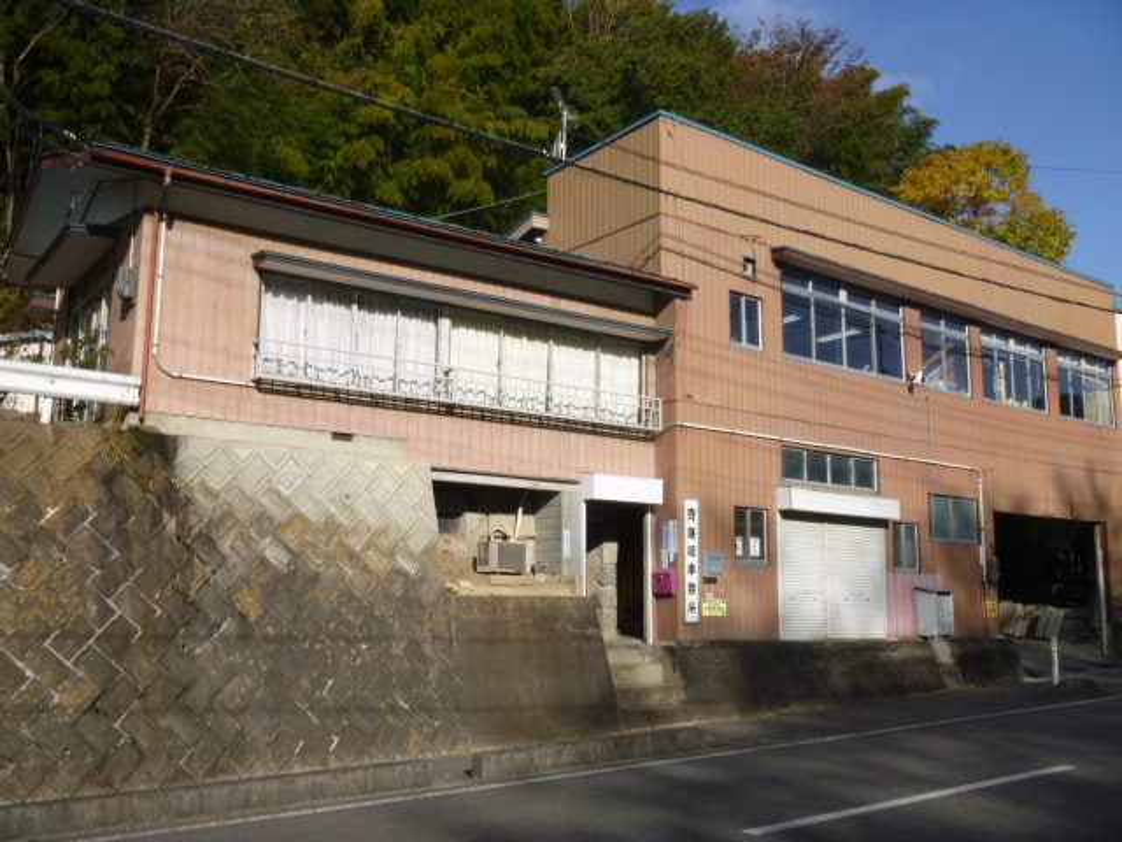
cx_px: 561
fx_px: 1167
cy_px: 421
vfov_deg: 39.7
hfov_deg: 51.4
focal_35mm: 36
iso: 100
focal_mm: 6.4
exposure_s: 1/500
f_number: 4.4
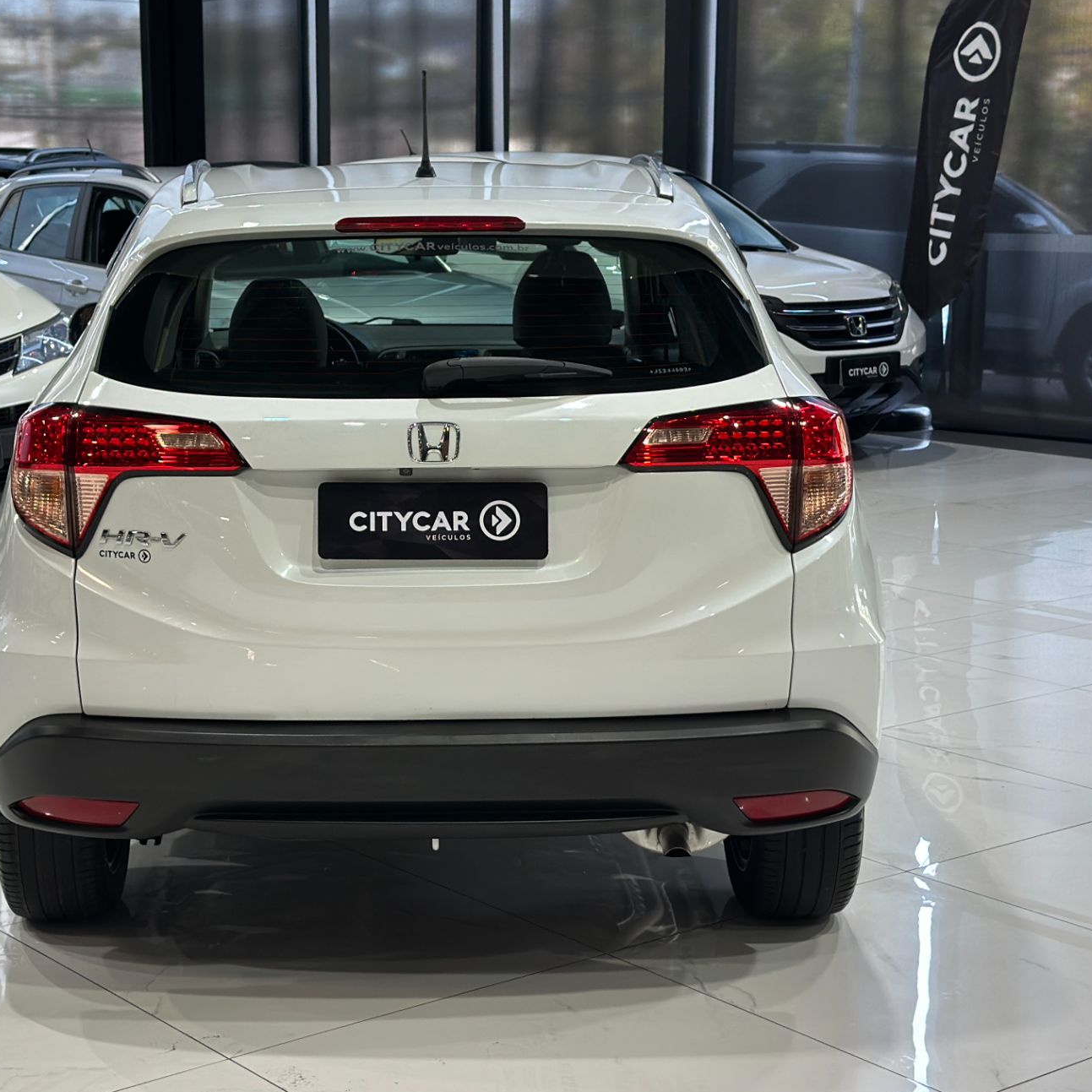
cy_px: 551
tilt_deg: -10.1
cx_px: 399
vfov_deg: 27.3
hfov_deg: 27.2
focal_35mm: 63
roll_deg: +0.1
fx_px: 2248
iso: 125
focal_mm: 6.86
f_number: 1.78
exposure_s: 1/120
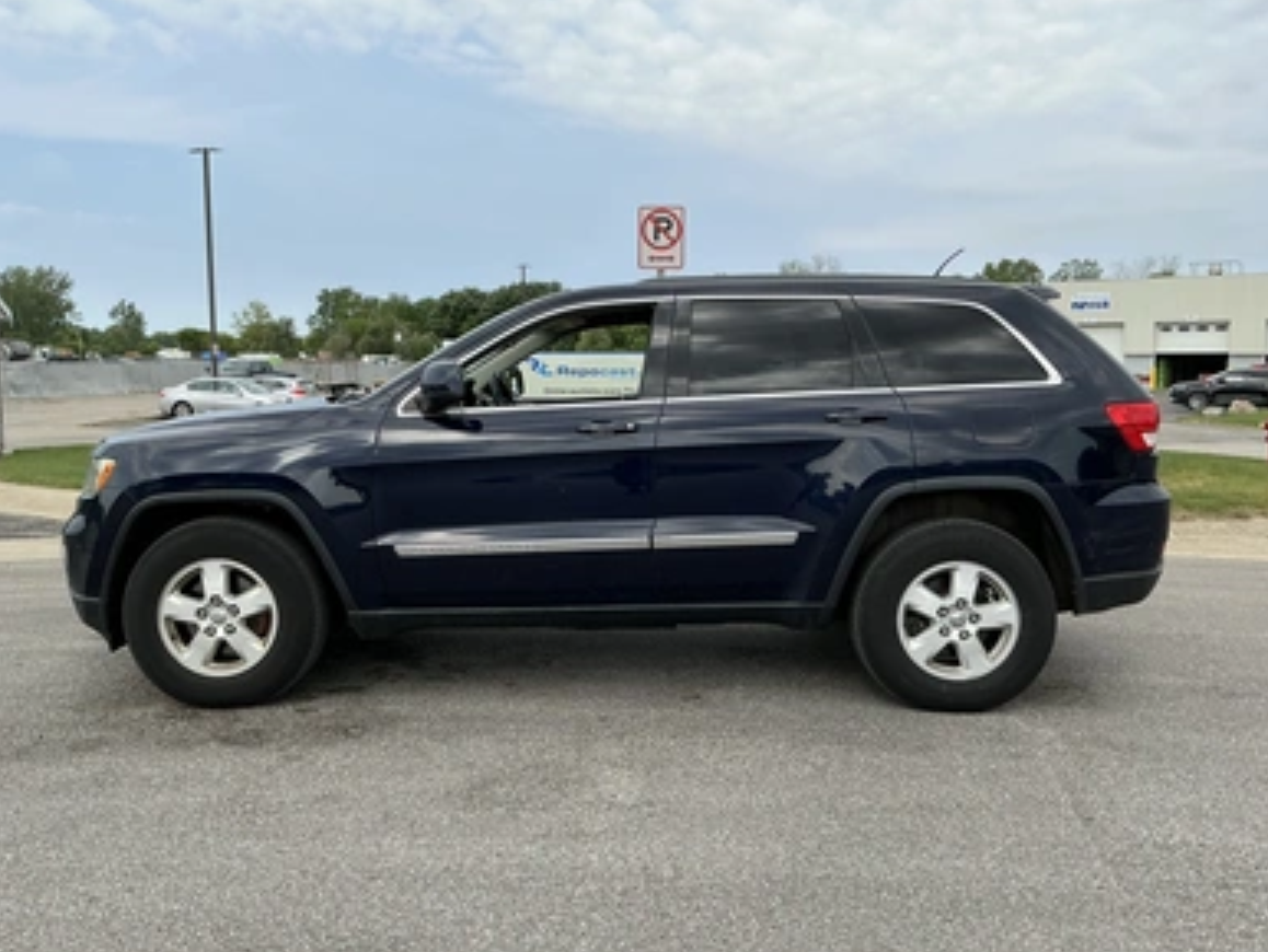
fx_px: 1063
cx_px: 624
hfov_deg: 61.6
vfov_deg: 48.3
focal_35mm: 29
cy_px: 469
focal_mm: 3
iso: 25
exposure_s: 1/1577
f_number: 1.8
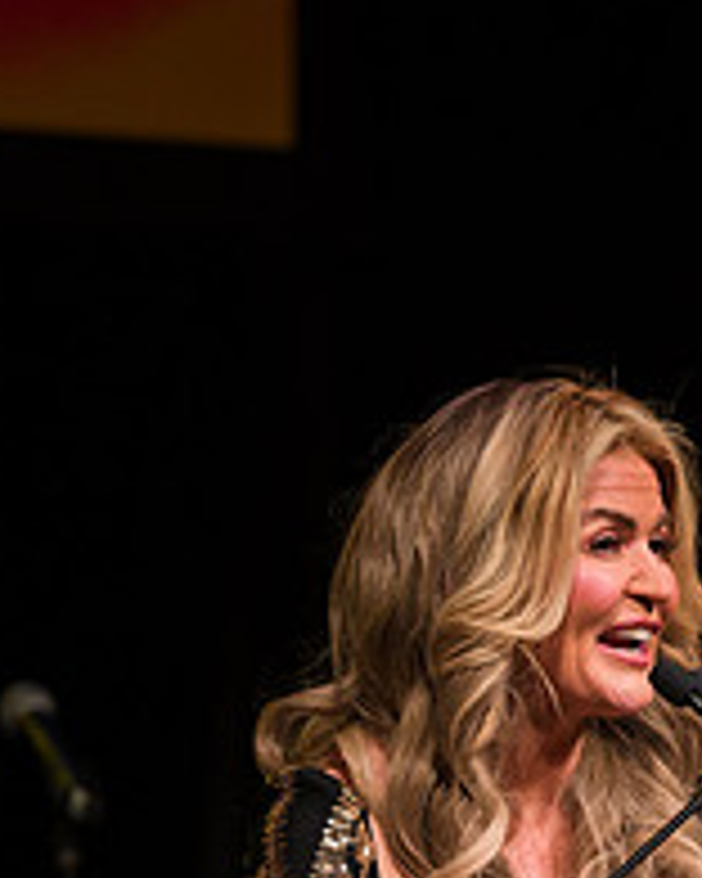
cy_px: 815
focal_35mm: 503
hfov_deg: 3.1
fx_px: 13063
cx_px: 698
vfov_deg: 3.8
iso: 2000
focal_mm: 180
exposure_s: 1/200
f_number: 4
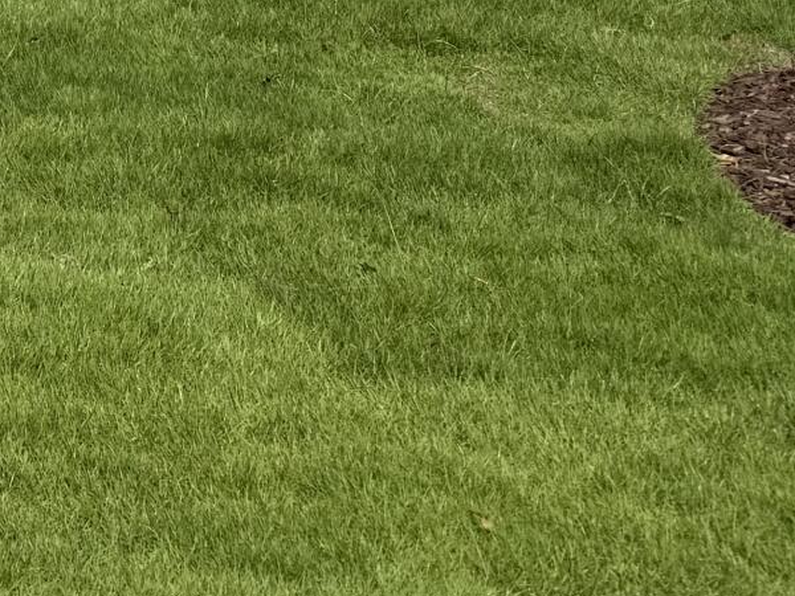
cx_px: -811
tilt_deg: +4.0
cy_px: -853
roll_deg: -0.3
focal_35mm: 120
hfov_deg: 13.8
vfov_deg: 10.5
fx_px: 2756
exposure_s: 1/7353
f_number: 1.78
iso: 80
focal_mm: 6.76
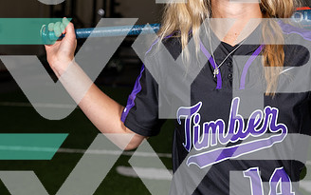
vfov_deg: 13.2
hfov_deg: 20.9
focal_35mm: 99
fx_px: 839
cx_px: 214
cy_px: 69
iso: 200
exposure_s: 1/200
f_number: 5.6
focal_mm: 55
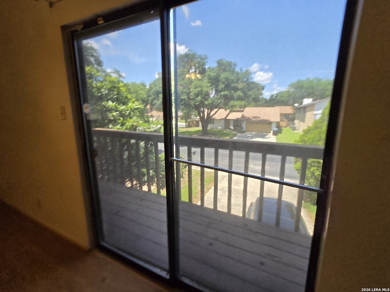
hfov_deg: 106.2
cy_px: 146
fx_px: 146
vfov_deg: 89.9
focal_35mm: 13
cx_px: 195
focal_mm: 1.7
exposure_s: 1/60
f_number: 2.2
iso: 40
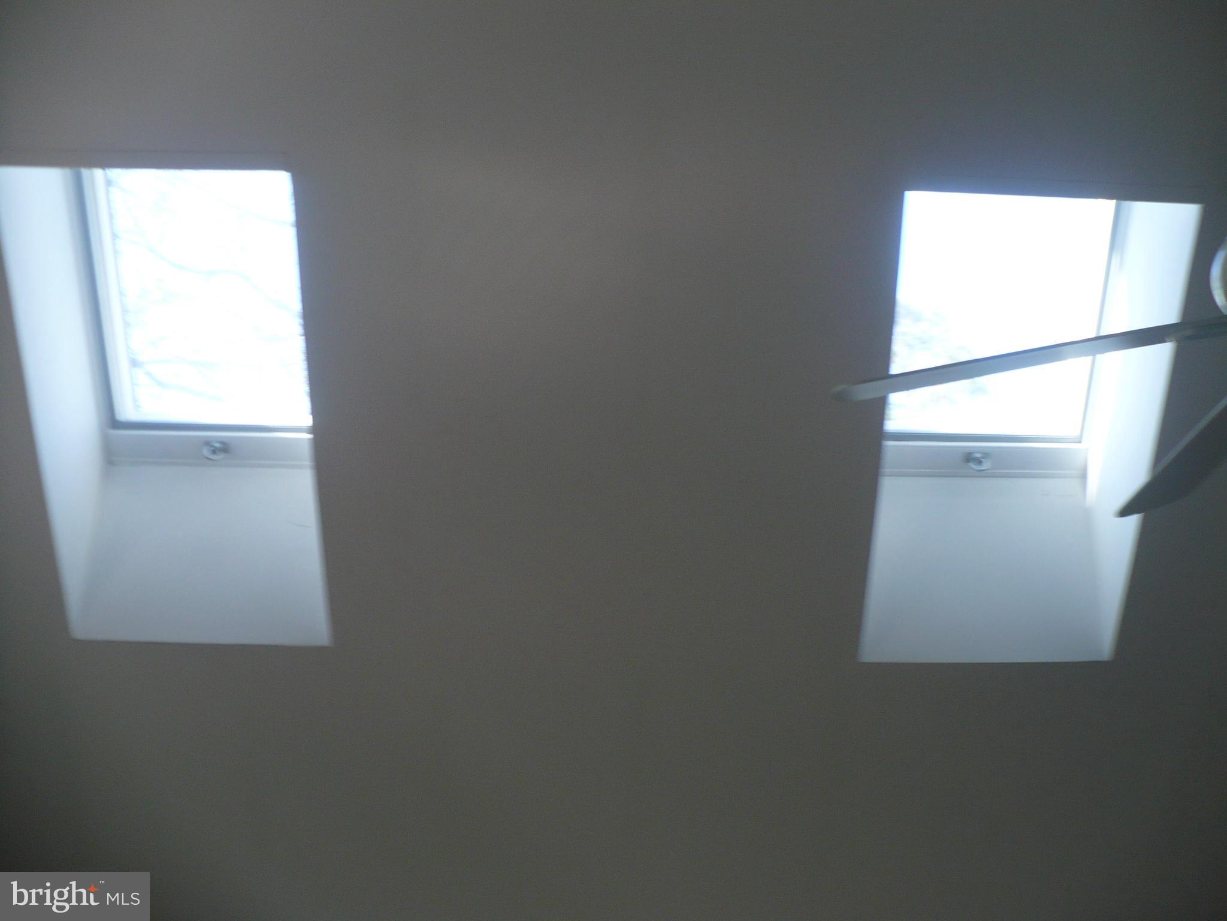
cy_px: 460
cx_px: 614
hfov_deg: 50.1
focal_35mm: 37
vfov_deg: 38.7
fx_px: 1312
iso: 100
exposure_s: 1/40
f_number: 2.8
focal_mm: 6.1
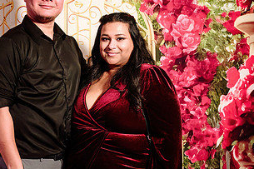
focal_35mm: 59
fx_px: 416
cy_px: 95
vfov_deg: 23.0
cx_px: 47
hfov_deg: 32.9
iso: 1600
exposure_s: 1/200
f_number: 2.8
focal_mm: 31
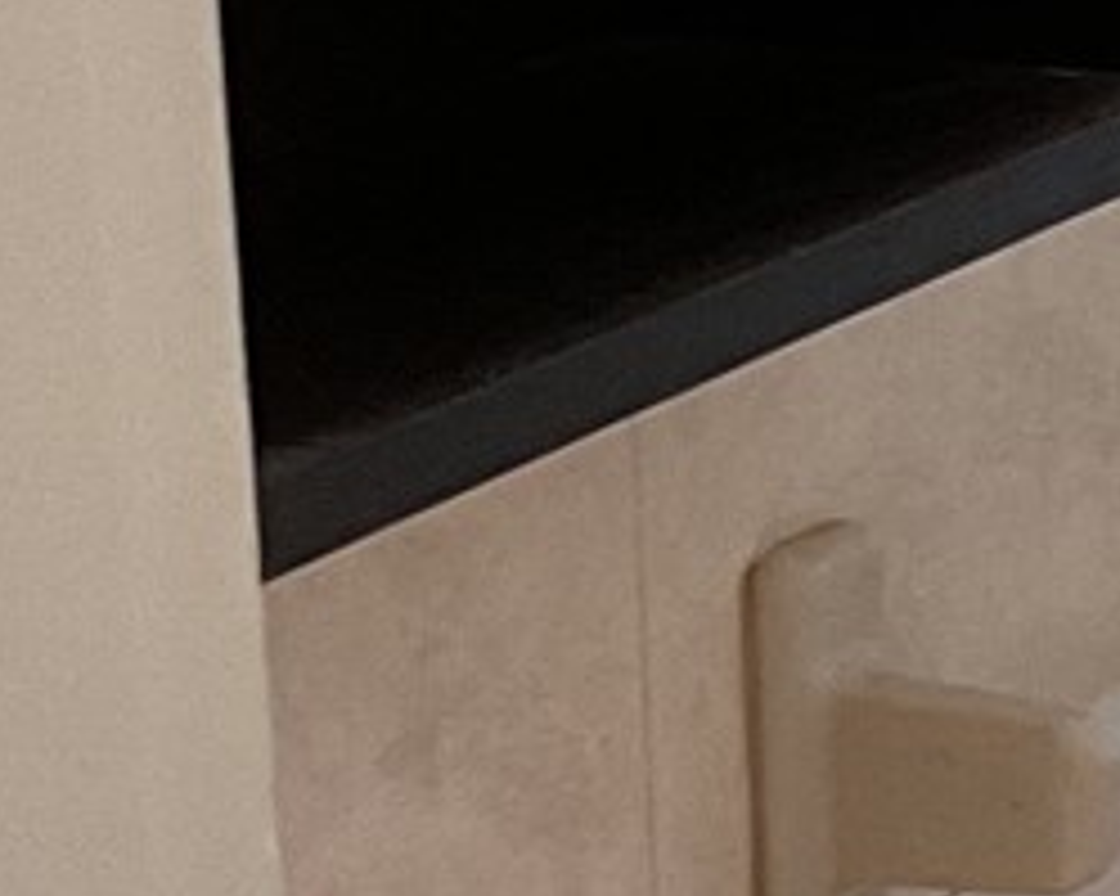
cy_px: 910
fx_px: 7720
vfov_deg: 6.6
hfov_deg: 7.7
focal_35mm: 233
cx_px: 2708
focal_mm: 3
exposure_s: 1/60
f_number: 1.8
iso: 64
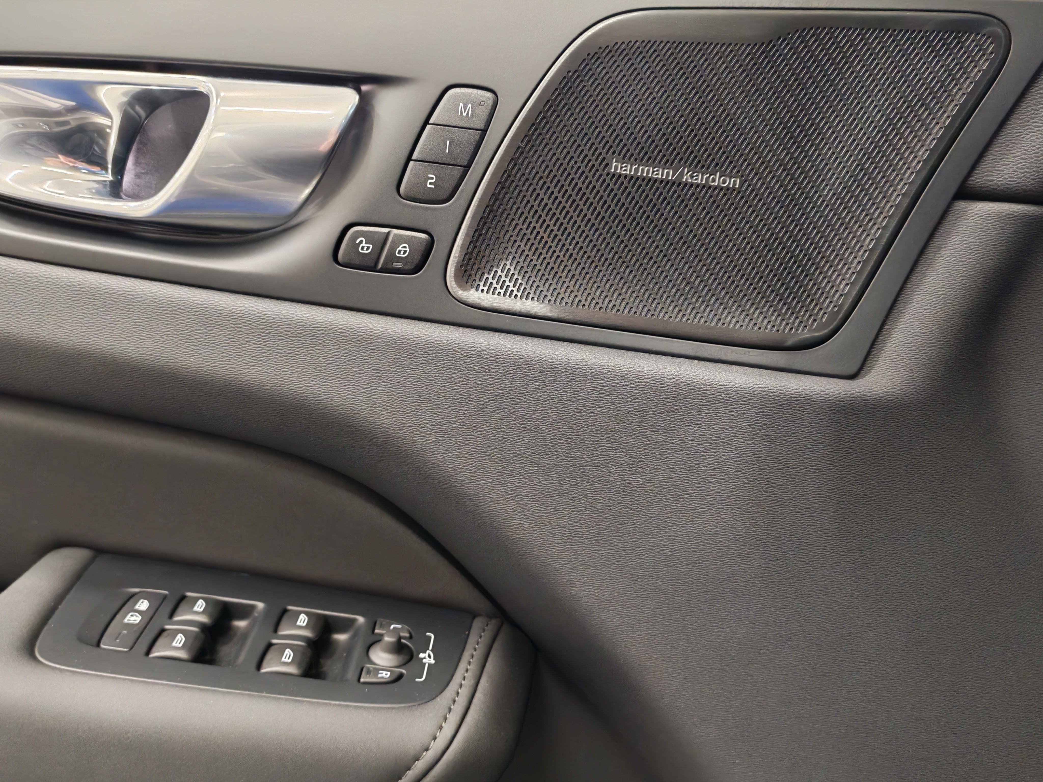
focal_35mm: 32
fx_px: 964
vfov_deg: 44.2
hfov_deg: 56.8
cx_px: 522
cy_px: 391
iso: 2000
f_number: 1.9
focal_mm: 6.12
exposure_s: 1/50
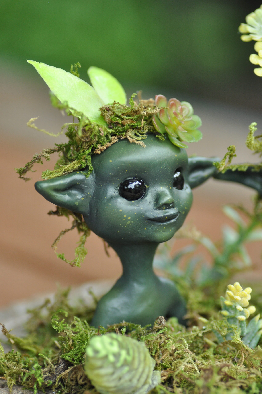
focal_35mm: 135
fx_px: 1478
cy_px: 197
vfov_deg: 15.2
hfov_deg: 10.1
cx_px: 131
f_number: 3.5
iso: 640
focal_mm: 90
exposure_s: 1/800
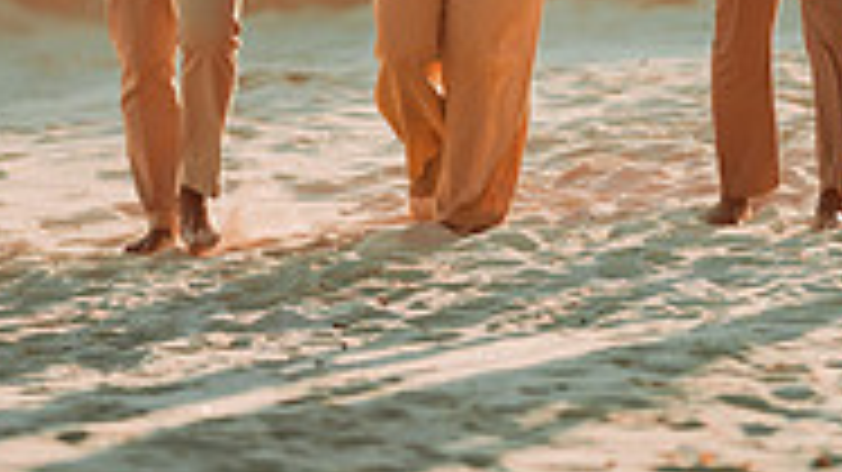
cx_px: 450
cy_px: -240
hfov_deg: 4.9
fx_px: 9775
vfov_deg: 2.8
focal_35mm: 438
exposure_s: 1/5000
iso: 80
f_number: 1.8
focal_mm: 135
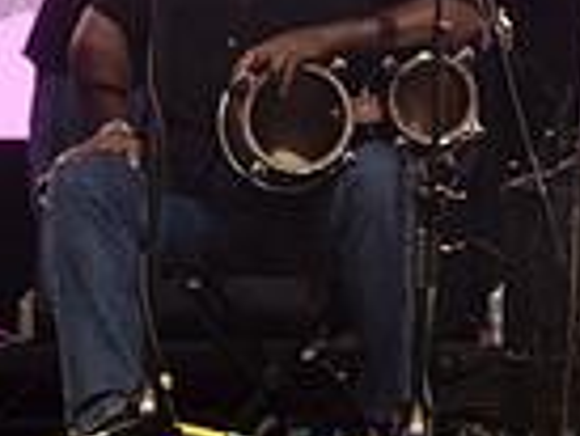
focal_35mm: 228
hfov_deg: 8.6
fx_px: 3824
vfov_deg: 6.4
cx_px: 740
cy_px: -361
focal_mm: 48
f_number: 4
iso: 2500
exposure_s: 1/1600
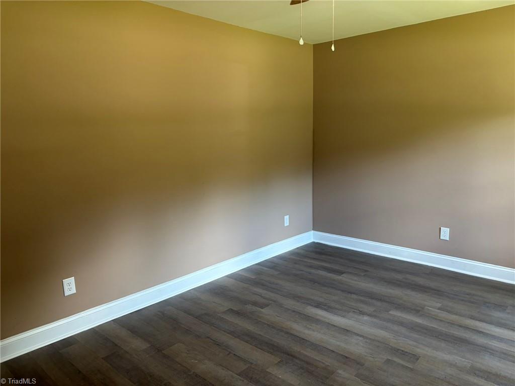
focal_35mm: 26
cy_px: 193
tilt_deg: -8.5
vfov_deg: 53.1
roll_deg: +2.5
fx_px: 387
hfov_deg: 67.3
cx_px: 258
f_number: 1.6
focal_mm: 5.96
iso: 100
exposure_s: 1/60
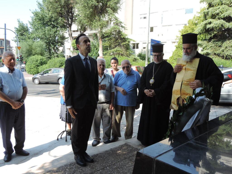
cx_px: 116
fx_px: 201
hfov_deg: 60.0
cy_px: 87
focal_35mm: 30
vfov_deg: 46.8
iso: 80
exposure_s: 1/320
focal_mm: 5.3
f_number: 3.1
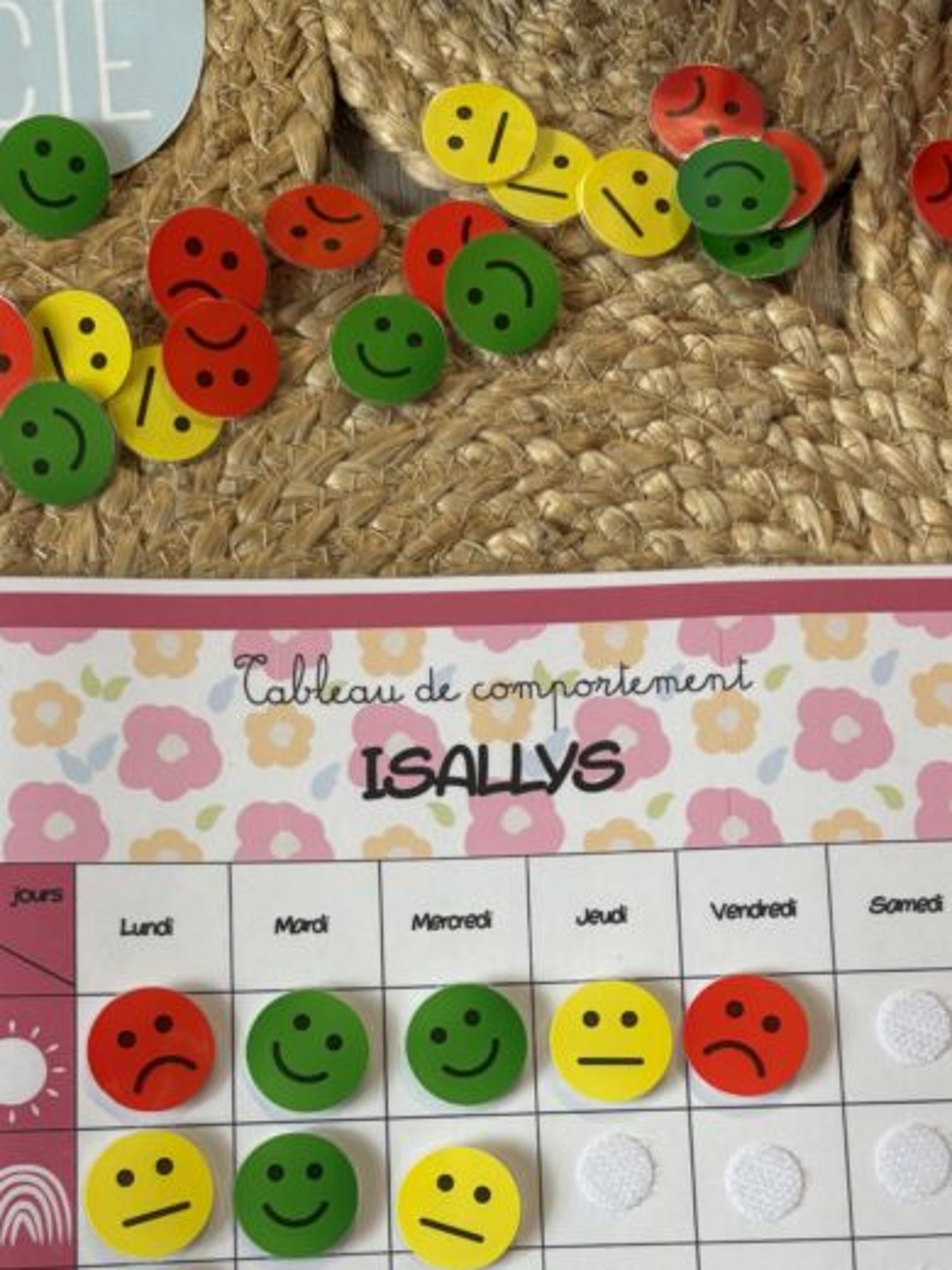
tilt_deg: -82.7
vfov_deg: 45.0
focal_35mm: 40
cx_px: 459
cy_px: 972
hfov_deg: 36.0
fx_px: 1467
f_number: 1.6
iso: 125
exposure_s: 1/60
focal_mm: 5.96
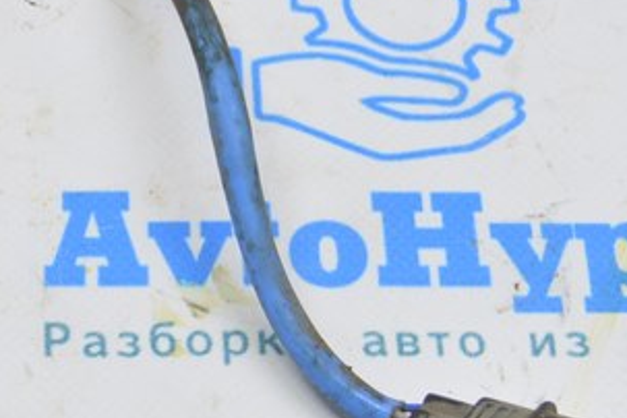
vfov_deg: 9.0
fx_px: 2647
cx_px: 64
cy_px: 177
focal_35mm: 152
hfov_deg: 13.4
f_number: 5.6
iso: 400
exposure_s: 1/20
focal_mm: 30
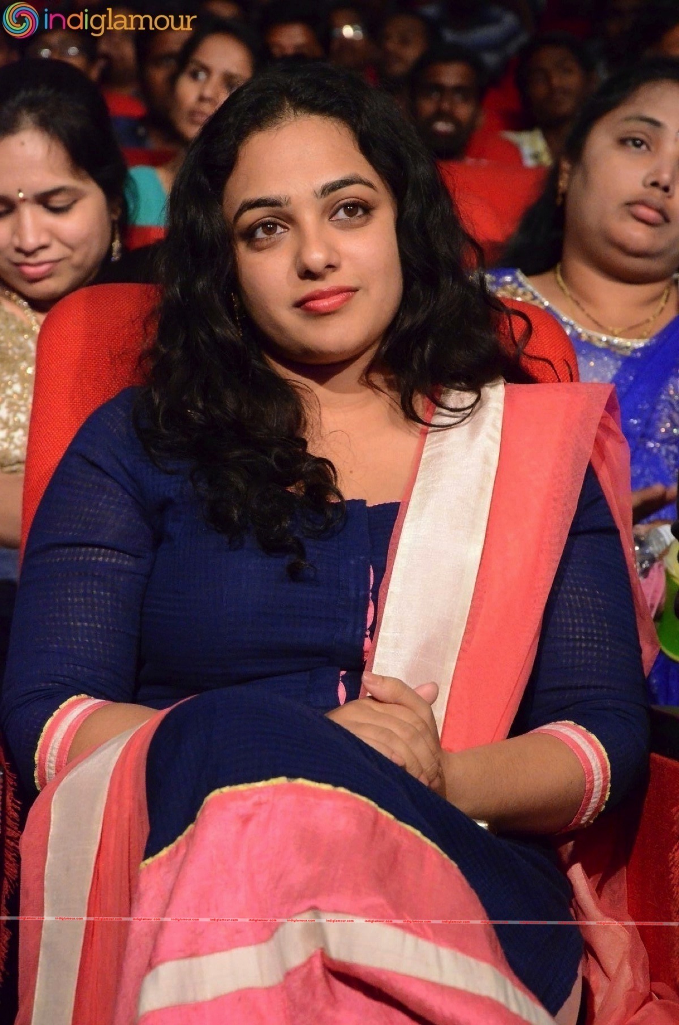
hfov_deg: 12.1
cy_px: 512
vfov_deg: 18.2
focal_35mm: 112
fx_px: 3196
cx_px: 340
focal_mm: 75
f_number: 5.6
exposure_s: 1/125
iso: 8000
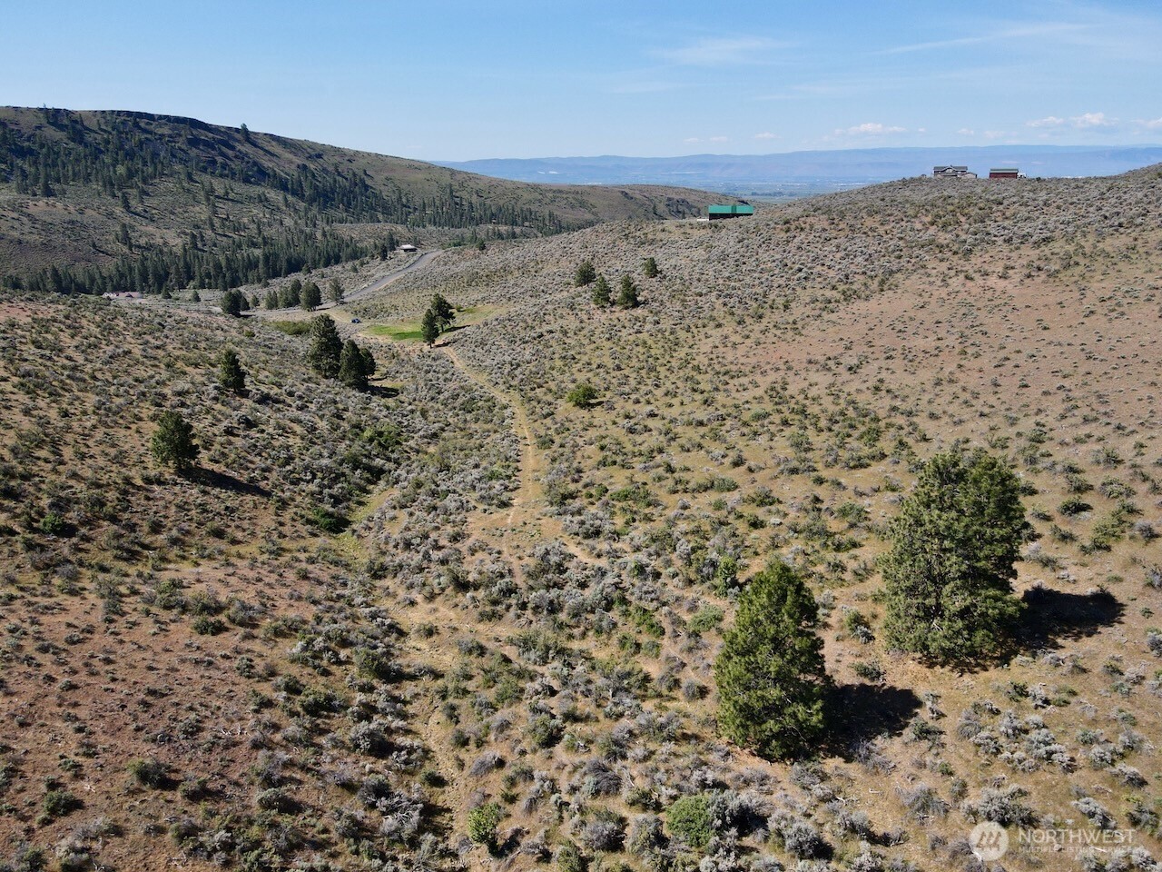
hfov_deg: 71.6
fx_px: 806
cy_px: 436
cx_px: 581
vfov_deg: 56.8
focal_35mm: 24
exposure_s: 1/1600
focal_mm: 4.5
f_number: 2.8
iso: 200
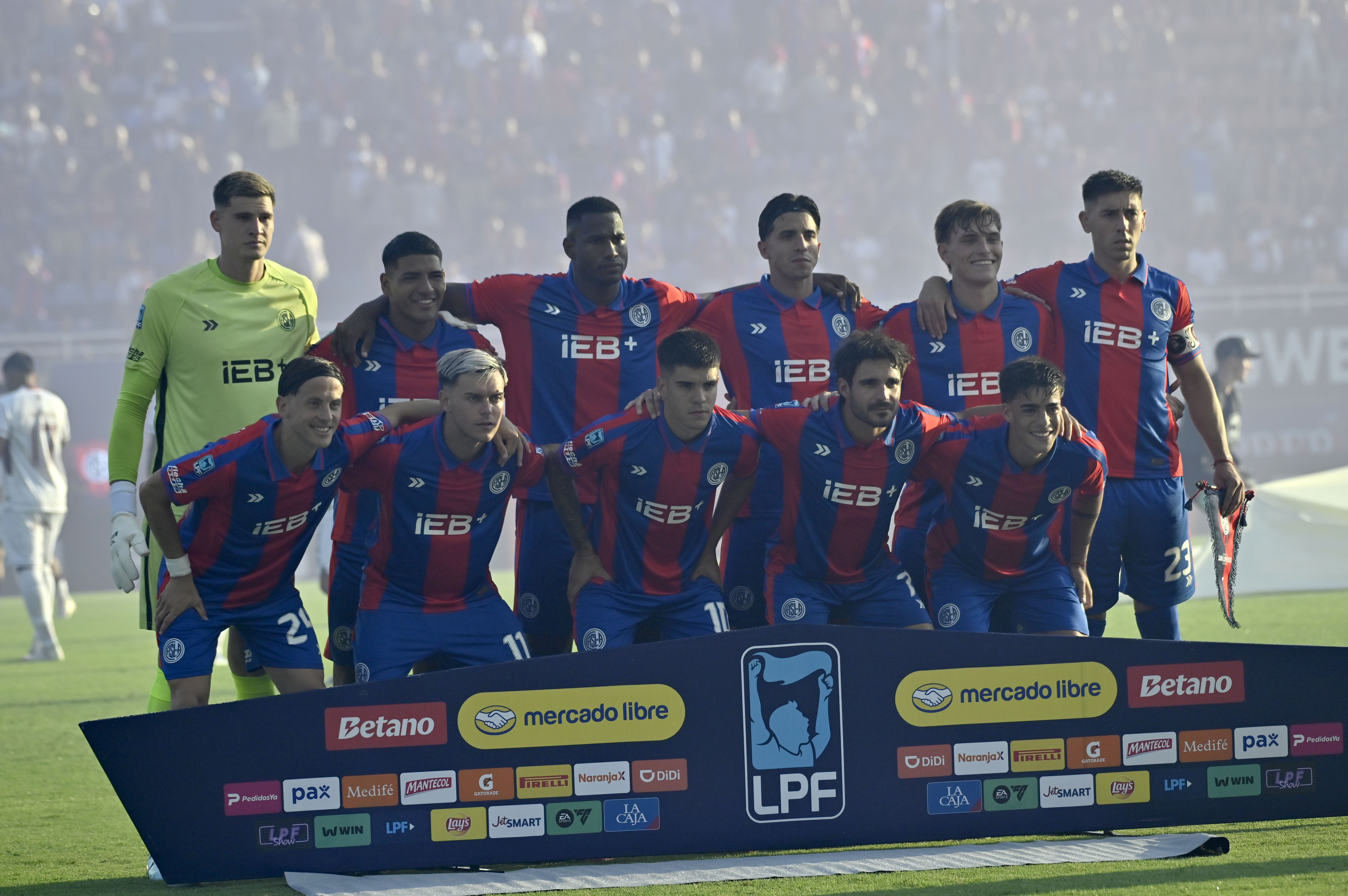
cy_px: 448
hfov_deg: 10.3
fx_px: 7484
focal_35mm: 200
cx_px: 674
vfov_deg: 6.9
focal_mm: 200
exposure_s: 1/2000
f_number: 5.6
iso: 400
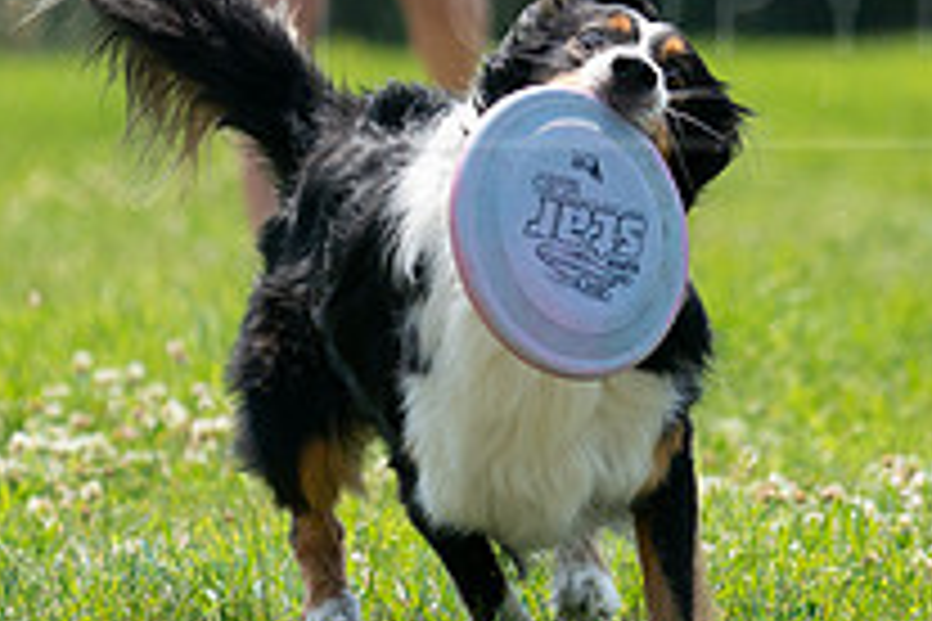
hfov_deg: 3.0
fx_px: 17655
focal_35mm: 682
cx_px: 747
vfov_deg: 2.0
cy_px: 79
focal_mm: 243
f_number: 5.6
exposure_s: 1/4000
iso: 1250
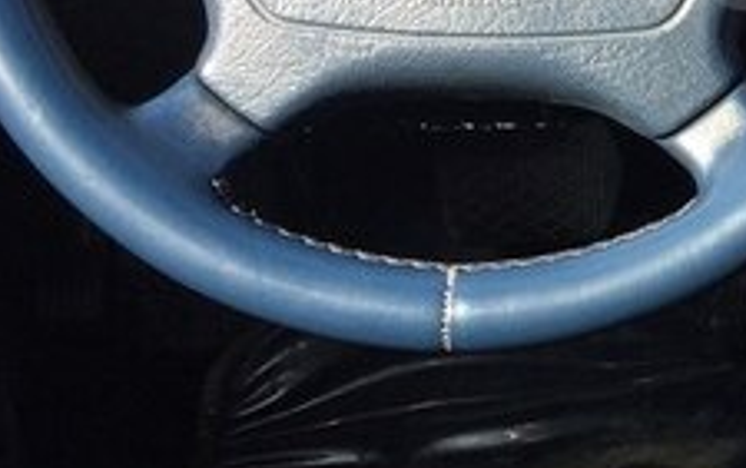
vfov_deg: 14.2
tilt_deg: -20.9
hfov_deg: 21.0
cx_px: 958
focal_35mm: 90
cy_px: -41
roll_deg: +0.6
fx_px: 1831
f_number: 2.2
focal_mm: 4.15
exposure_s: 1/217
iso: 32
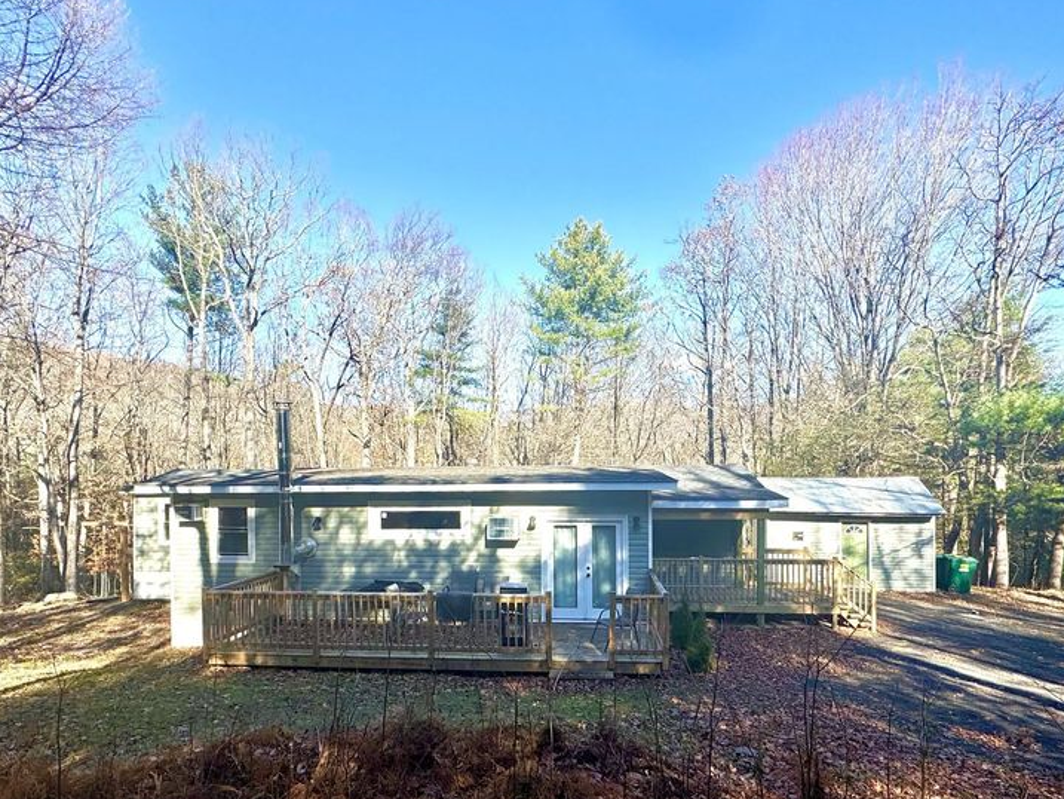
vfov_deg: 65.3
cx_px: 545
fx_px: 615
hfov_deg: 81.7
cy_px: 483
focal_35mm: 20
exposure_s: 1/1110
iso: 50
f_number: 2.2
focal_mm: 2.22
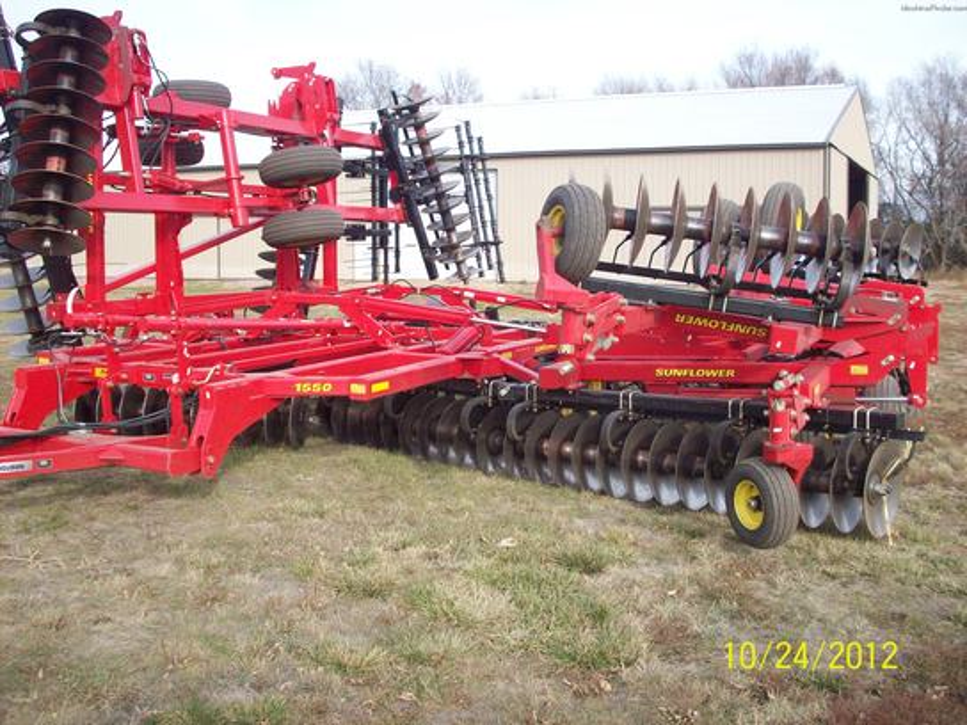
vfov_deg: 38.7
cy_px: 362
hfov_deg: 50.1
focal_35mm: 37
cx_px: 484
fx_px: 1034
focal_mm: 6.2
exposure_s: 1/366
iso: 80
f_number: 2.8
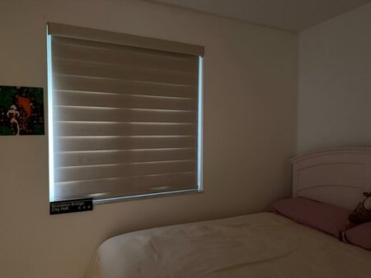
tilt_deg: -2.6
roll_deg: -0.5
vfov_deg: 56.9
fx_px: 257
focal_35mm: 24
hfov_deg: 71.6
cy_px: 139
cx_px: 186
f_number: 1.78
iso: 1250
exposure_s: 1/30
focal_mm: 6.76
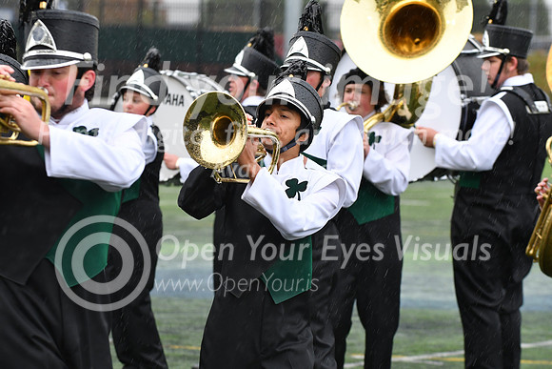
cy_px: 184
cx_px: 276
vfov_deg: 6.5
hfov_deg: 9.8
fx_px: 3221
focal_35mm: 210
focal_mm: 140
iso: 640
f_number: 5
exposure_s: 1/320
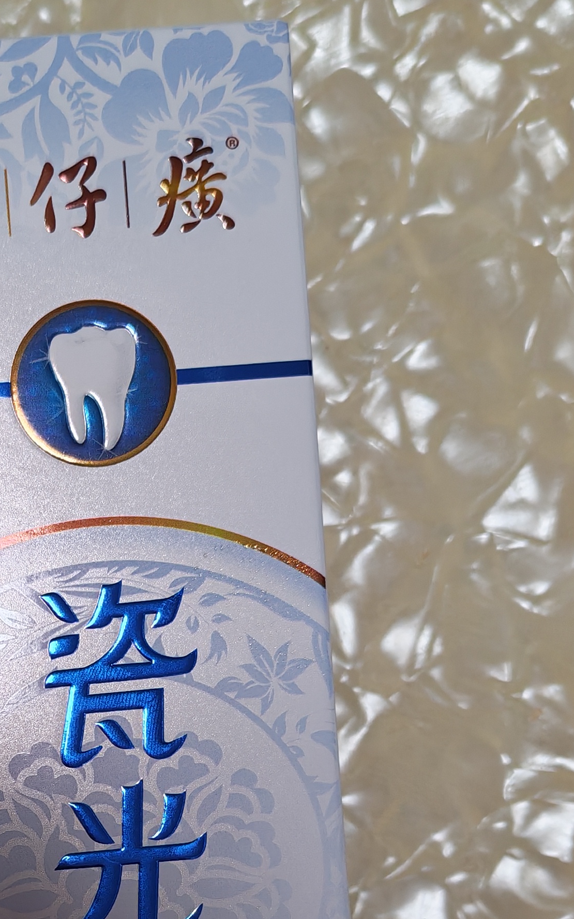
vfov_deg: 29.9
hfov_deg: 18.9
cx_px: -61
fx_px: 1652
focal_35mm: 66
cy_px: 803
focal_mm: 6.12
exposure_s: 1/50
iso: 640
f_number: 1.9
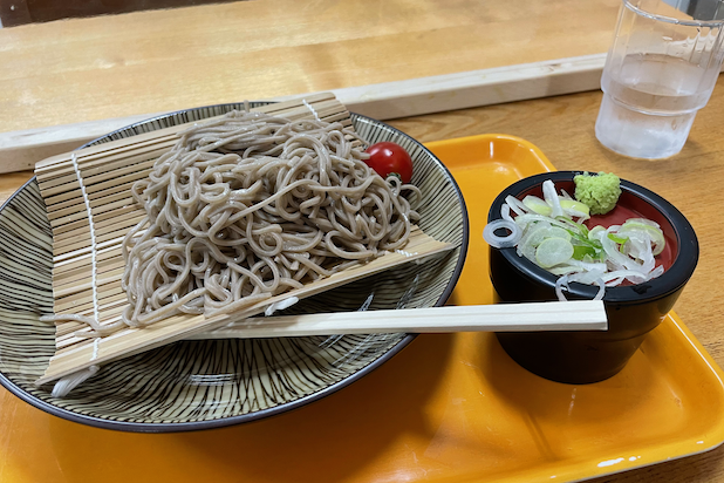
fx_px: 563
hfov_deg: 65.5
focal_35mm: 28
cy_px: 243
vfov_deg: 46.4
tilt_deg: -40.0
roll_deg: +2.4
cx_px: 358
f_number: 1.6
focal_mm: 4.2
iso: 125
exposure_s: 1/50
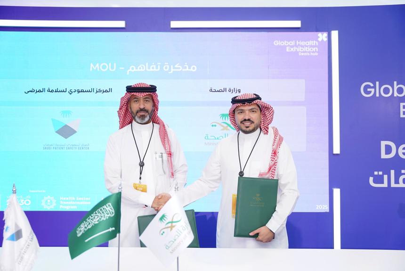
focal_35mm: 38
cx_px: 202
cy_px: 136
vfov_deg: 35.4
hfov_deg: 51.0
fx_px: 424
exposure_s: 1/200
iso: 500
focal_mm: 37.7
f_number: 2.8
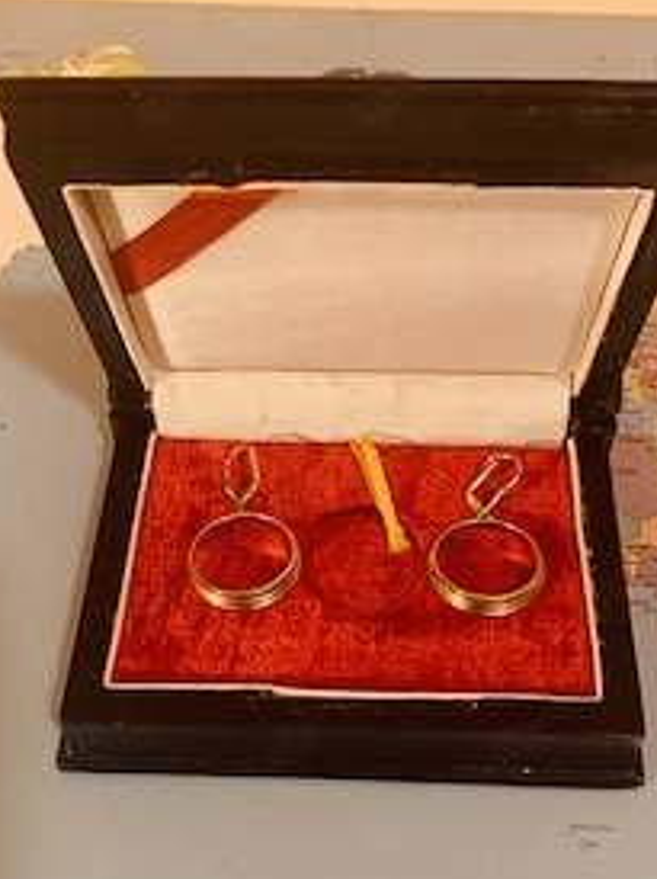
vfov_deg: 48.1
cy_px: 593
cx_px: 343
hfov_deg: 37.7
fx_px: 963
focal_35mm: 38
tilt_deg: -57.7
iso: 400
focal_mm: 4.25
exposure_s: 1/33
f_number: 1.8
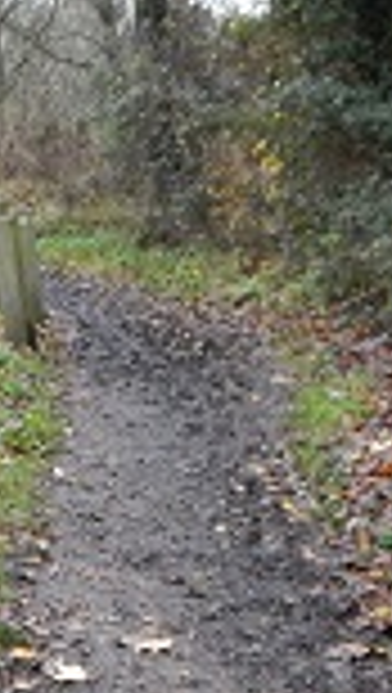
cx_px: -5
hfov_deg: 17.4
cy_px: 400
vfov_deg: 30.9
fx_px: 1252
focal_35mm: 68
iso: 800
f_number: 2.8
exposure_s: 1/320
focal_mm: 4.3
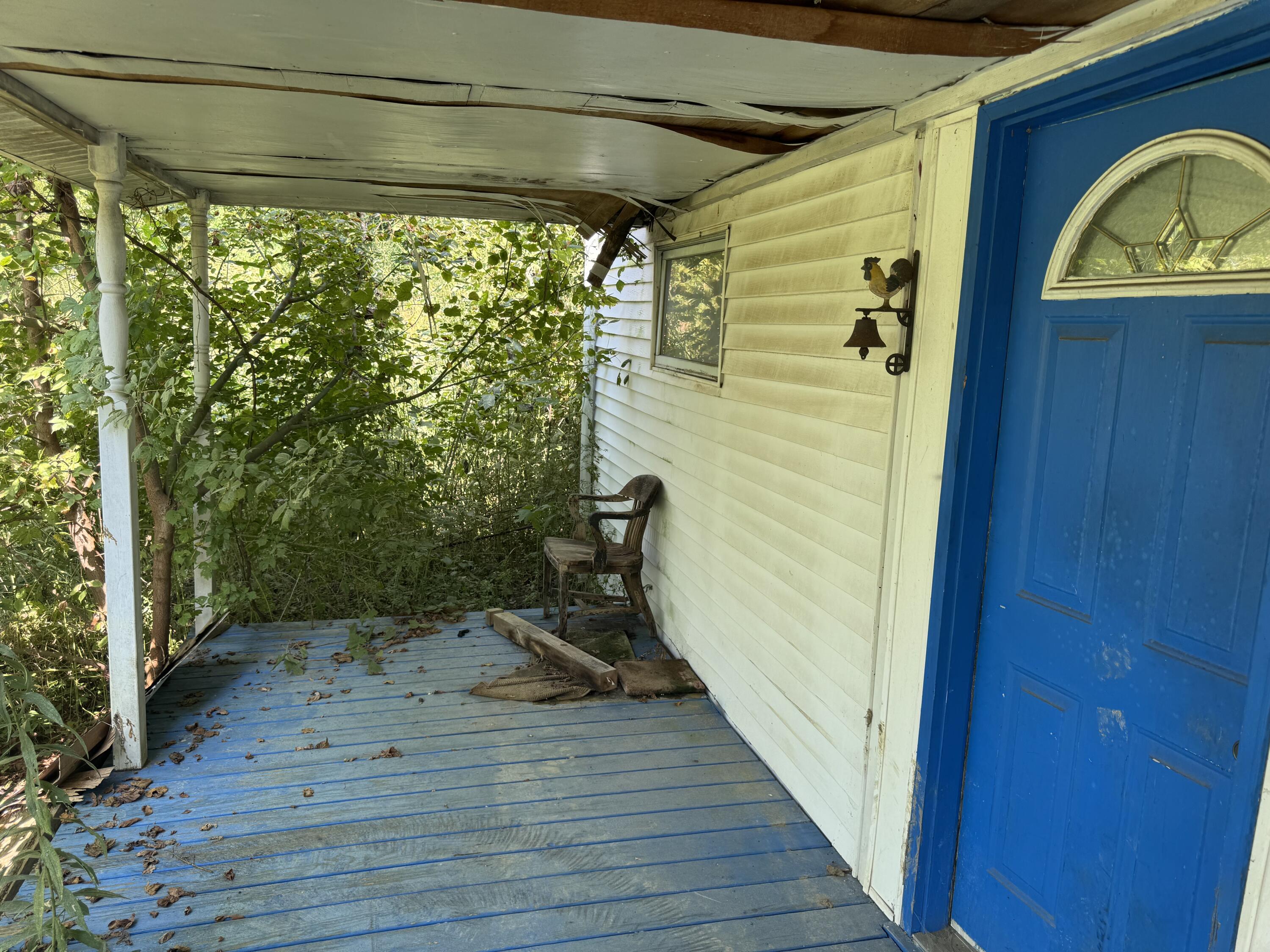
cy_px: 476
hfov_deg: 71.6
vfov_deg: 56.8
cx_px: 635
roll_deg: -3.3
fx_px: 881
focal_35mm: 24
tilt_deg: -10.9
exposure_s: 1/282
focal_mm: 6.76
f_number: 1.78
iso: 80
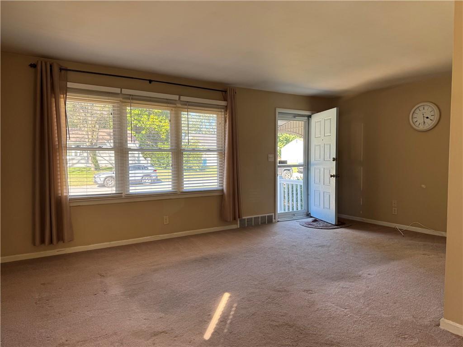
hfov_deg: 71.6
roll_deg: -0.2
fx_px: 321
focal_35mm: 24
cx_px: 232
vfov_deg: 56.8
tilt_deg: -4.3
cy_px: 174
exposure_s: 1/154
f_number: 1.78
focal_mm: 6.76
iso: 100
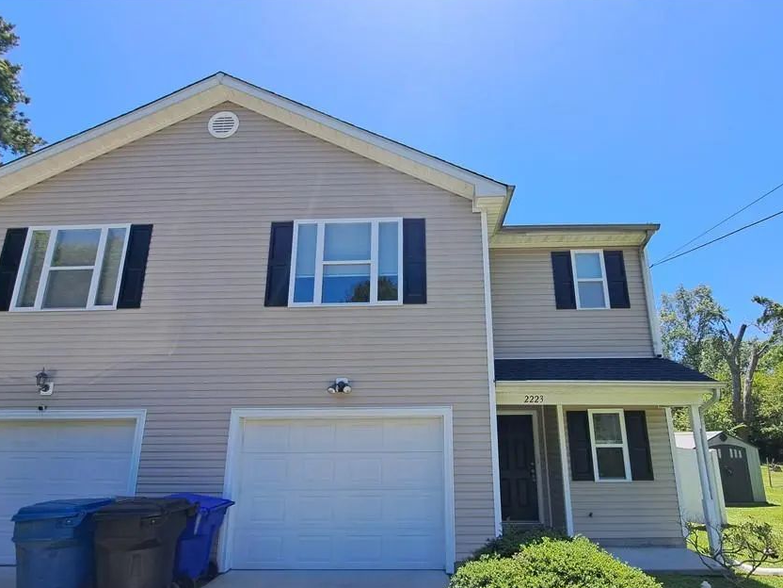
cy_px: 356
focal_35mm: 16
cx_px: 427
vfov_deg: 77.1
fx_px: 362
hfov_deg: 94.2
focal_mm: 1.74
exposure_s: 1/735
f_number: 2.2
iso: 50
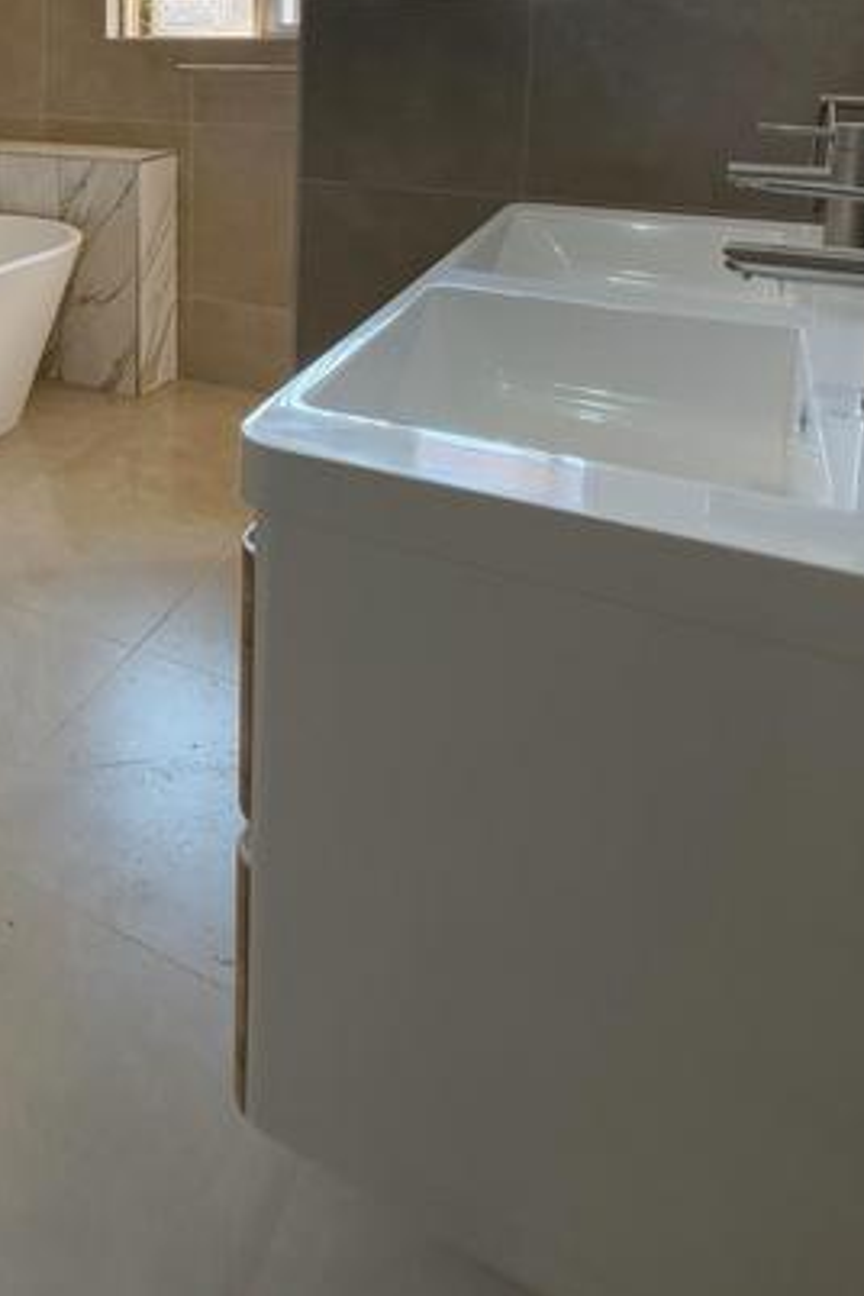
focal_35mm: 29
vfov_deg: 55.8
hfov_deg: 40.2
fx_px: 1044
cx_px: 29
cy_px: 148
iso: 600
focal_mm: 2.15
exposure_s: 1/50
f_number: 2.2
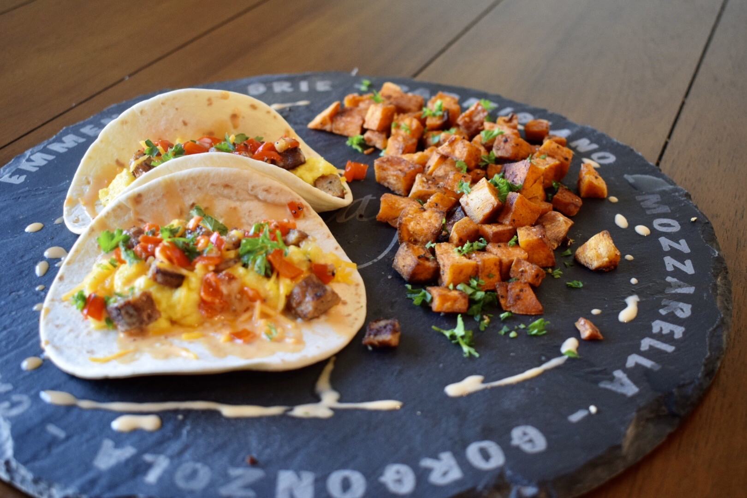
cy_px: 249
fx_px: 903
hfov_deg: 45.0
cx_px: 374
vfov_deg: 30.8
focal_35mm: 44
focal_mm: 29
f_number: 4.2
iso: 720
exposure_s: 1/60
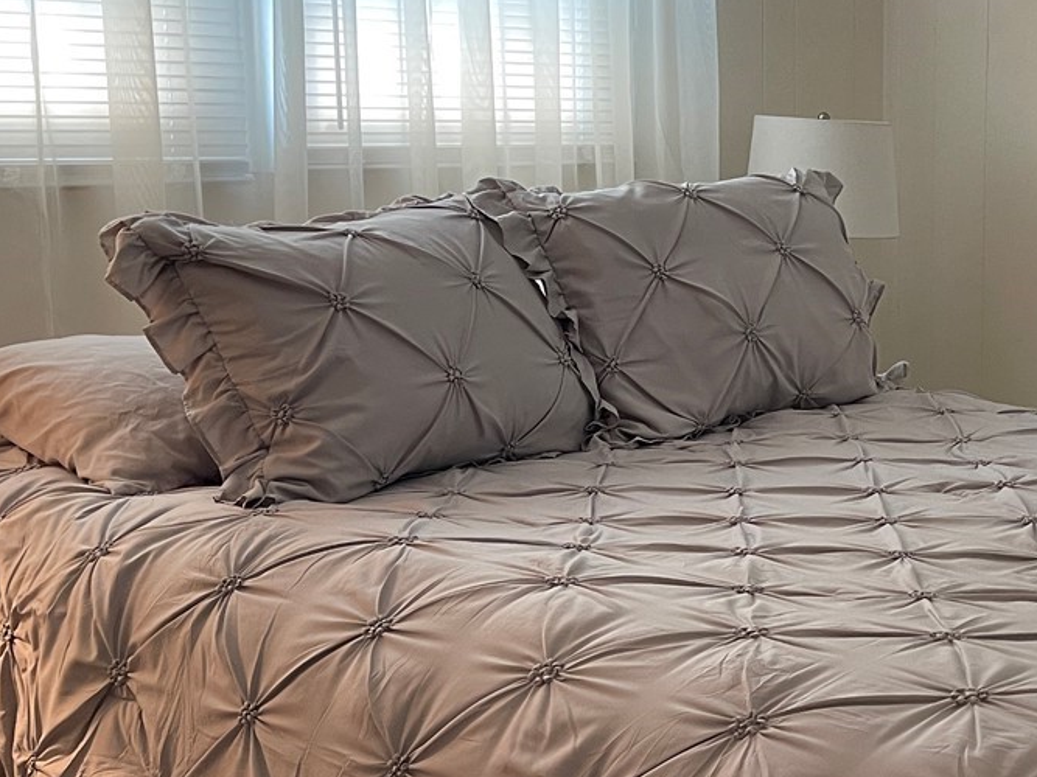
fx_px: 1797
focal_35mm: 60
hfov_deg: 30.4
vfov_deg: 24.4
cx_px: 979
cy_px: 441
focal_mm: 5.1
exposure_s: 1/60
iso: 160
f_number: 1.6
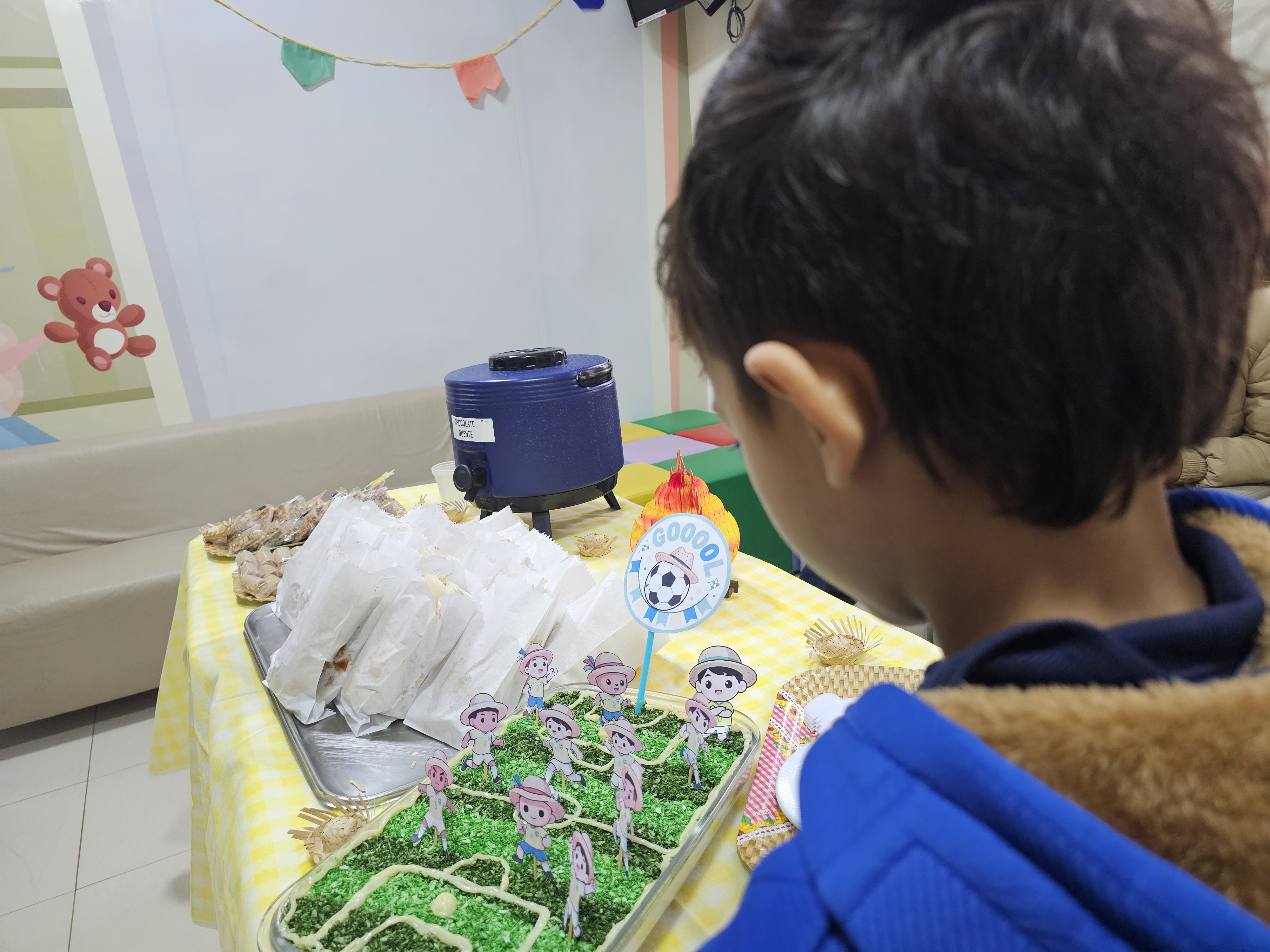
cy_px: 476
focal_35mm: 23
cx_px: 635
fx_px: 844
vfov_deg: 58.9
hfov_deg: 73.9
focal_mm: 6.3
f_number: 1.7
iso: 500
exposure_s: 1/120
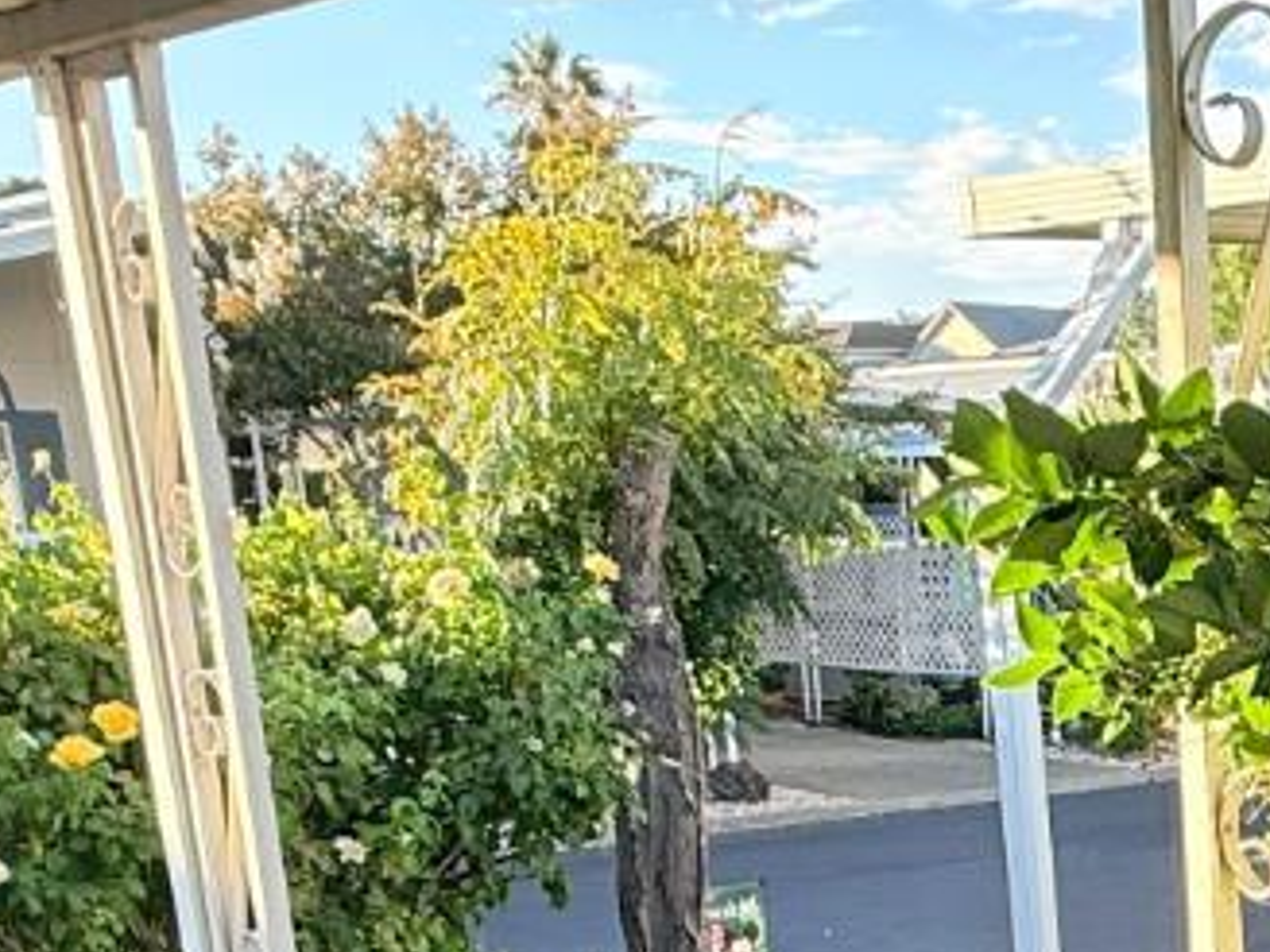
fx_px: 2348
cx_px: 1557
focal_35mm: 64
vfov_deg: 21.5
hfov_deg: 26.6
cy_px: 1113
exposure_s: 1/188
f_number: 2.2
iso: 64
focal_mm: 2.22
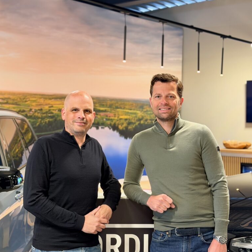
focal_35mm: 57
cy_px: 143
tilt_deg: -2.7
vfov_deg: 30.0
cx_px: 126
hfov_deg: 30.0
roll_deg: -0.9
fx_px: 469
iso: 320
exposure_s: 1/33
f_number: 1.78
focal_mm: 6.76
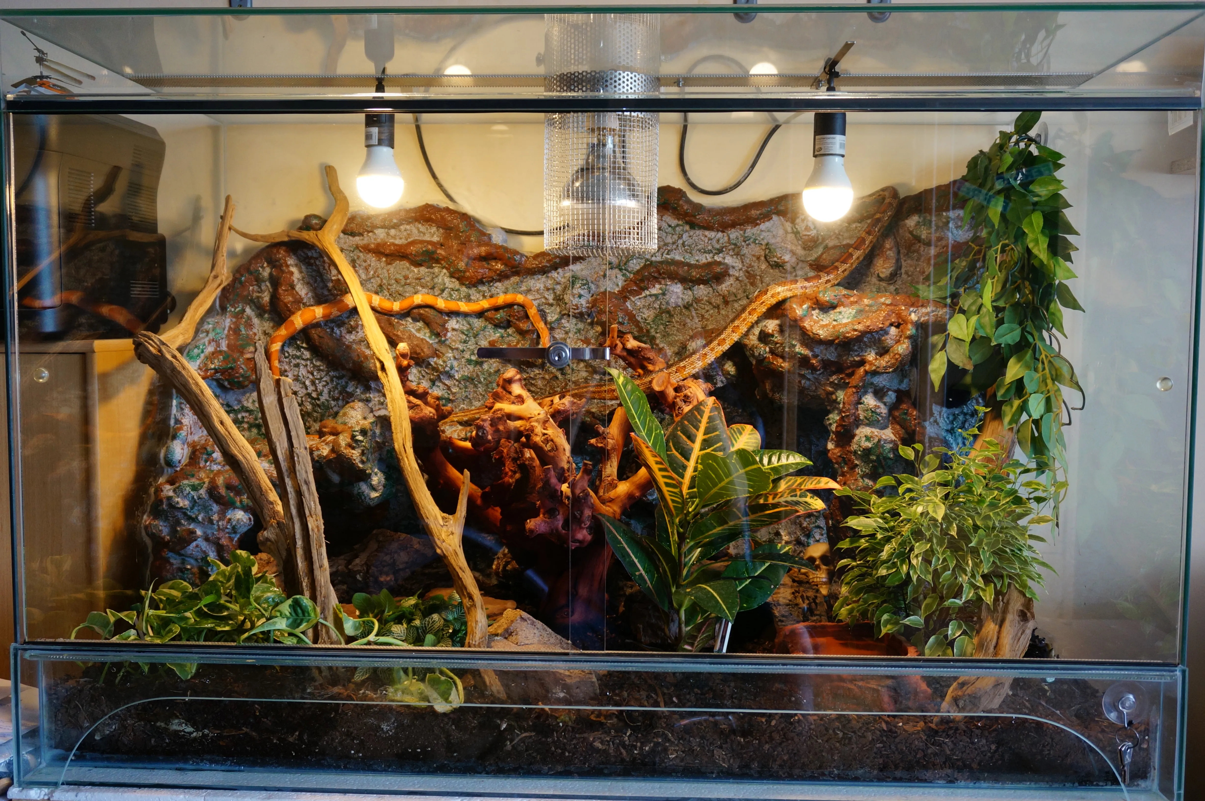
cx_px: 602
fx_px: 1103
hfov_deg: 57.3
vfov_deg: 39.9
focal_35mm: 33
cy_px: 400
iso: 400
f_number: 4
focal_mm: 22
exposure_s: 1/50
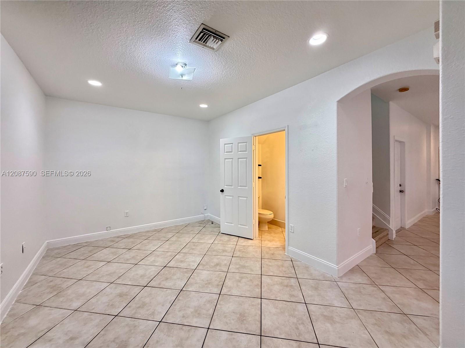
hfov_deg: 102.1
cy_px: 174
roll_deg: -0.1
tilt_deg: -0.3
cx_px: 232
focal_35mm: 14
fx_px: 188
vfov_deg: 85.6
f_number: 2.2
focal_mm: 2.22
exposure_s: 1/60
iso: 320
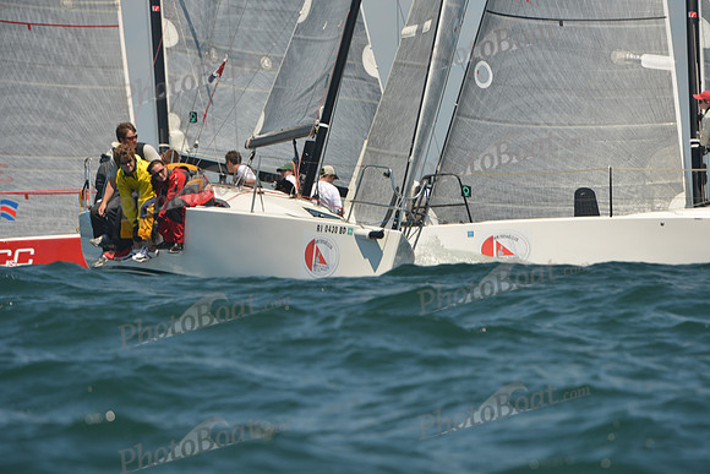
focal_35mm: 400
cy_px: 237
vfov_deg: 3.4
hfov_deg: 5.2
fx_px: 7890
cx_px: 355
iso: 250
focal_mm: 400
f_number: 7.1
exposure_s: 1/1000
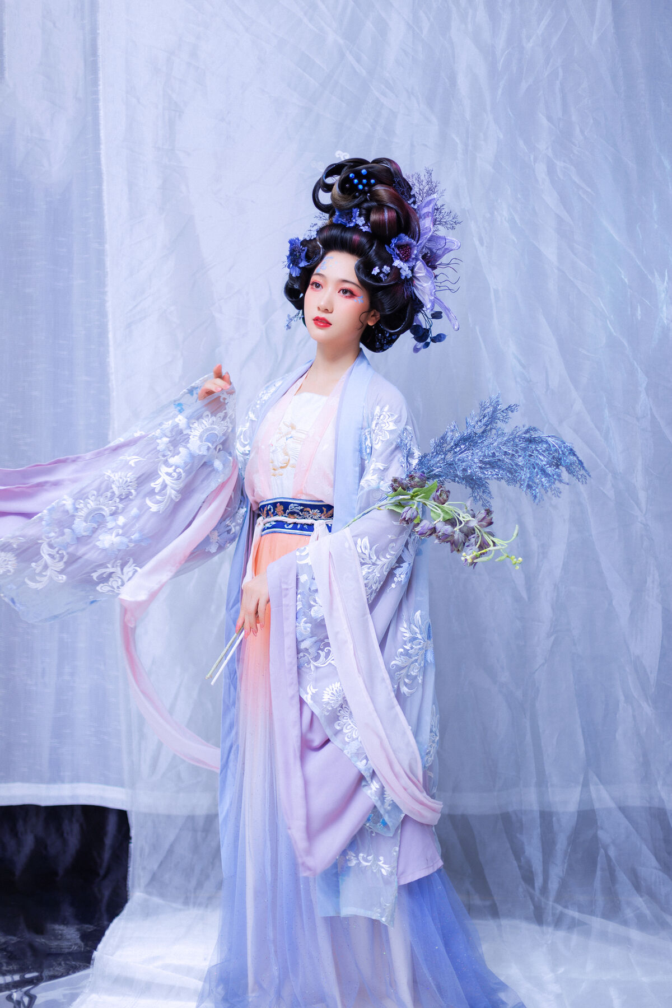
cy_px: 504
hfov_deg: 27.0
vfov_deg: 39.6
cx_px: 336
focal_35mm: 50
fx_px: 1400
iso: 100
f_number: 1.8
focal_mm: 50
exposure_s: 1/125
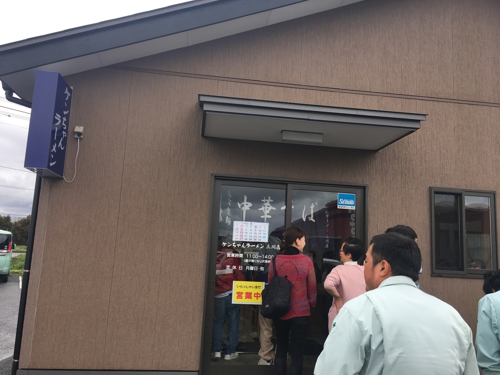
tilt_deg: +10.9
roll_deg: -2.1
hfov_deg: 61.7
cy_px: 188
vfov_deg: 48.2
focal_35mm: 29
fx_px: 419
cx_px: 250
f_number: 2.2
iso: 25
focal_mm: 4.15
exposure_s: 1/663
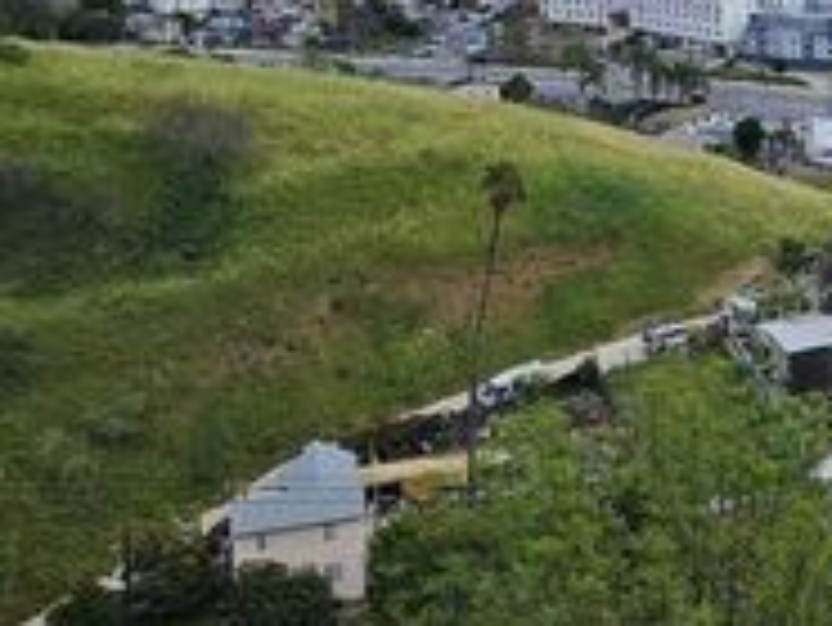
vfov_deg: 17.2
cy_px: -77
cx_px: 1043
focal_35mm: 83
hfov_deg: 21.6
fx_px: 1996
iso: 50
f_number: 1.8
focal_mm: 5
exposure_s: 1/3598
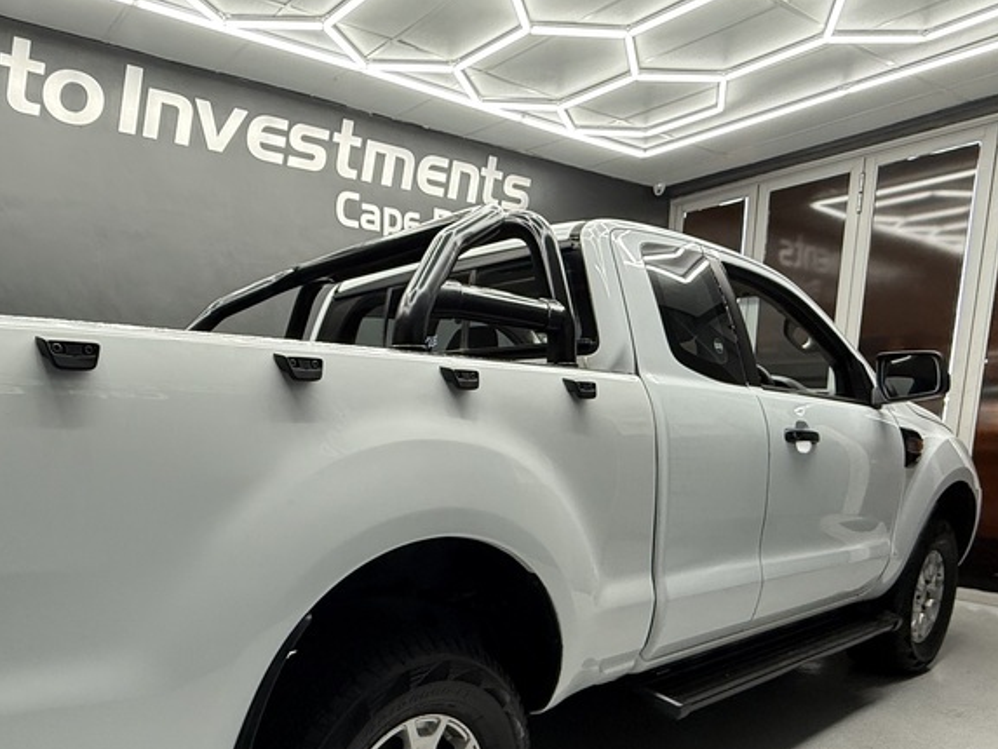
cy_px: 524
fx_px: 721
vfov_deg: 53.3
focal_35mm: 25
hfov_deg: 66.8
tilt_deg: -8.5
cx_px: 305
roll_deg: -0.2
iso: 250
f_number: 2.2
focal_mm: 2.22
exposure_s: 1/100
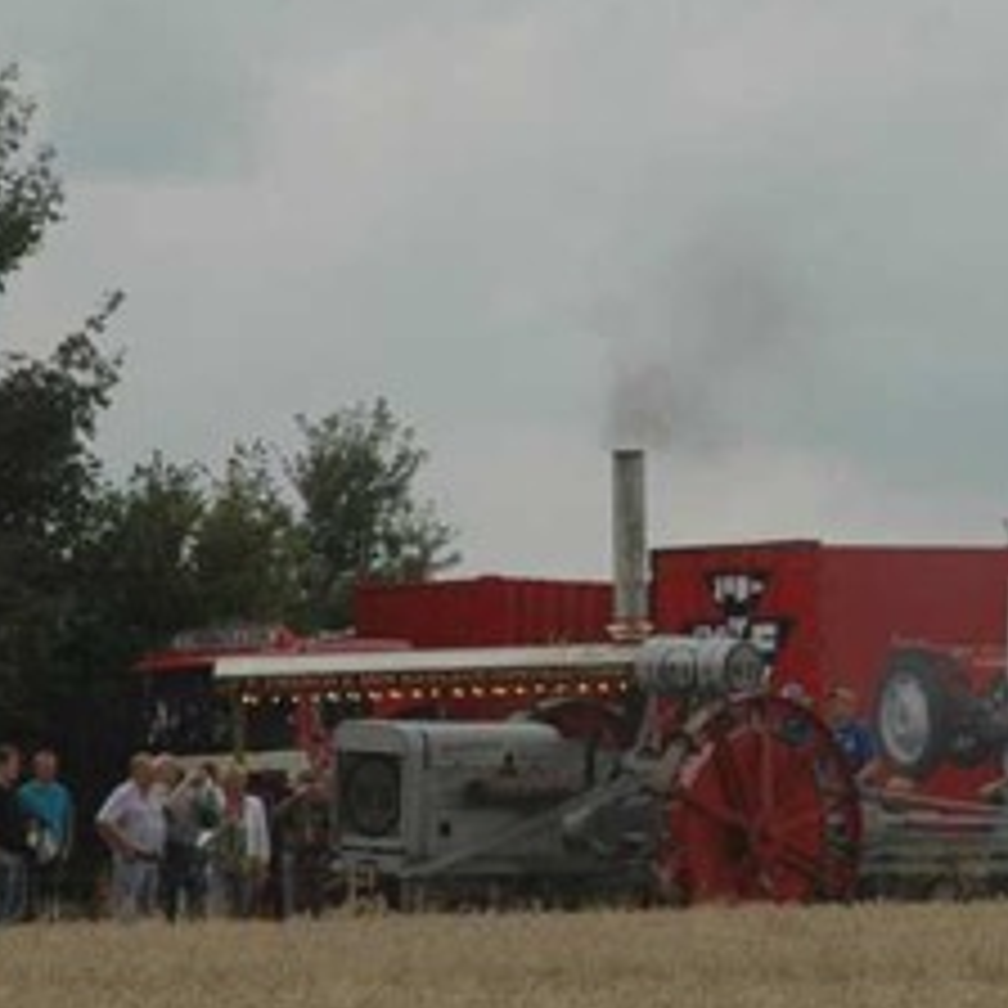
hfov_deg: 5.5
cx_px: 742
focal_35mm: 318
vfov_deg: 5.5
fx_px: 10476
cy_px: 598
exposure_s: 1/320
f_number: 9
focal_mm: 70
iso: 400
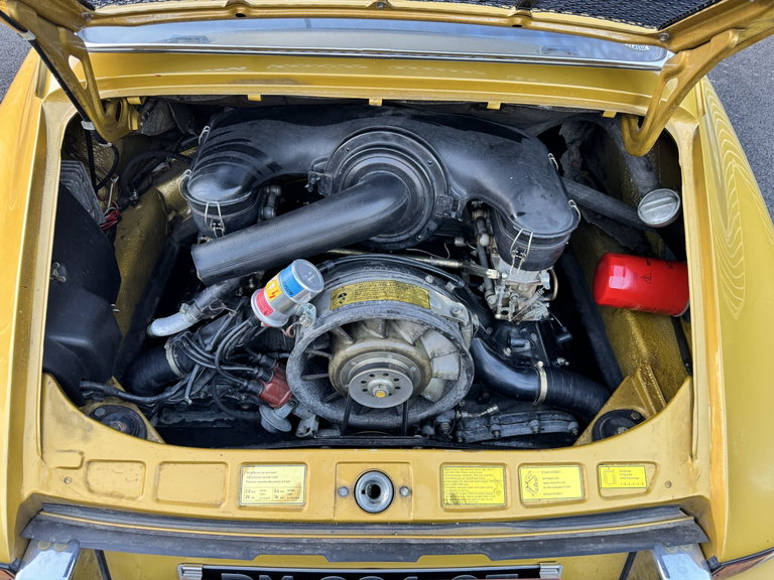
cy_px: 290
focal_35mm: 24
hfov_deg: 71.6
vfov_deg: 56.8
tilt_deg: -45.2
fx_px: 537
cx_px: 387
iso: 200
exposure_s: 1/69
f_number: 1.78
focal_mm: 6.86
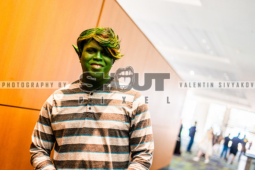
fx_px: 423
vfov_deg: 22.7
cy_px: 91
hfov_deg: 33.4
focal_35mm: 60
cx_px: 103
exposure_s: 1/500
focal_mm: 50
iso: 400
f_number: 2
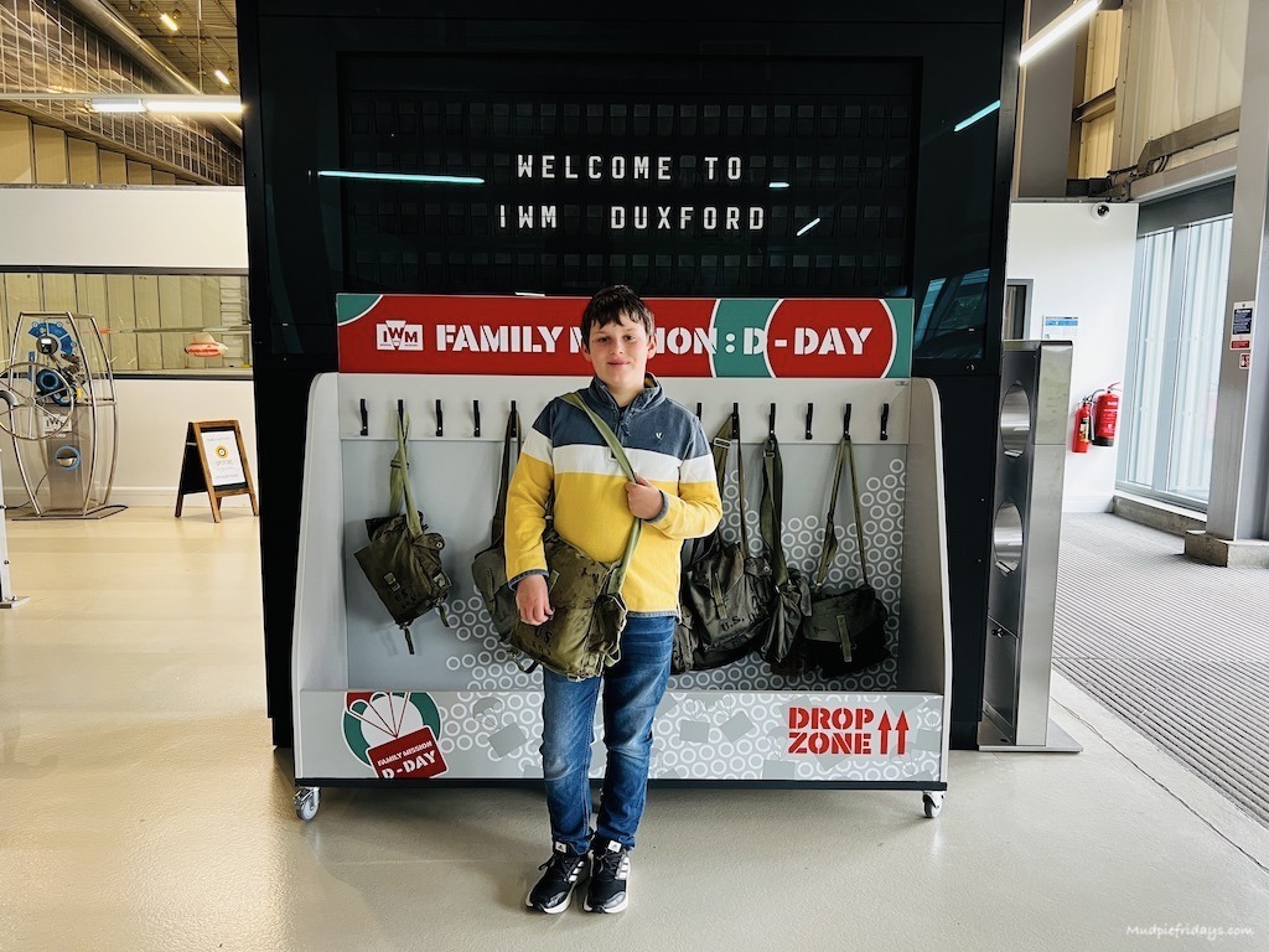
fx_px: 953
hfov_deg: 67.3
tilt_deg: -8.6
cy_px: 476
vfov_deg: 53.1
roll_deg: -0.2
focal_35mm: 26
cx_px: 634
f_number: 1.5
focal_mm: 5.7
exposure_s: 1/50
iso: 160
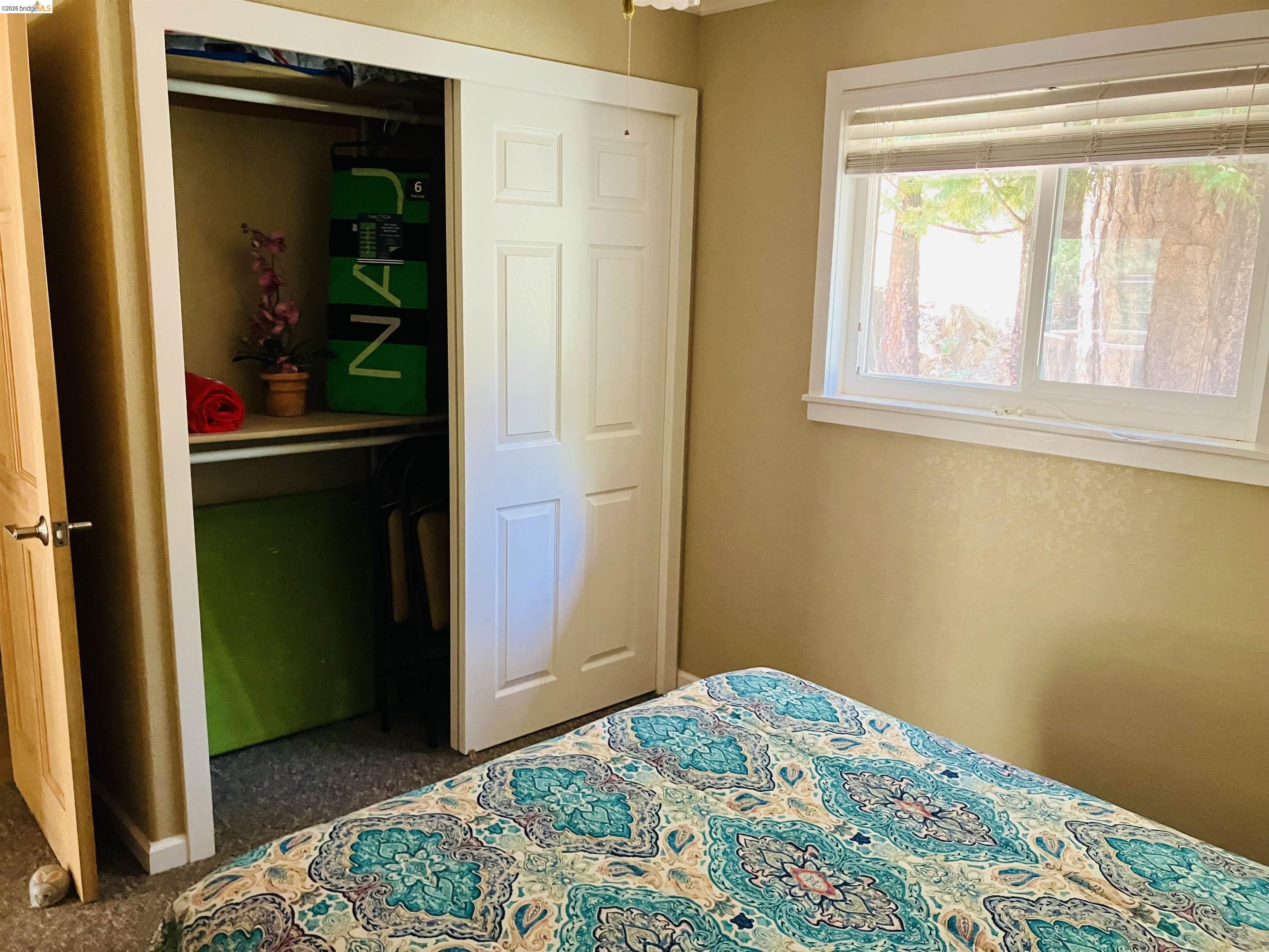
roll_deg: -1.6
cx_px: 634
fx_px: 1026
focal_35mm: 28
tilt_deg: -12.4
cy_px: 476
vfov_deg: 49.7
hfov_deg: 63.4
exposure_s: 1/52
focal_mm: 3.99
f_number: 1.8
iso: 320
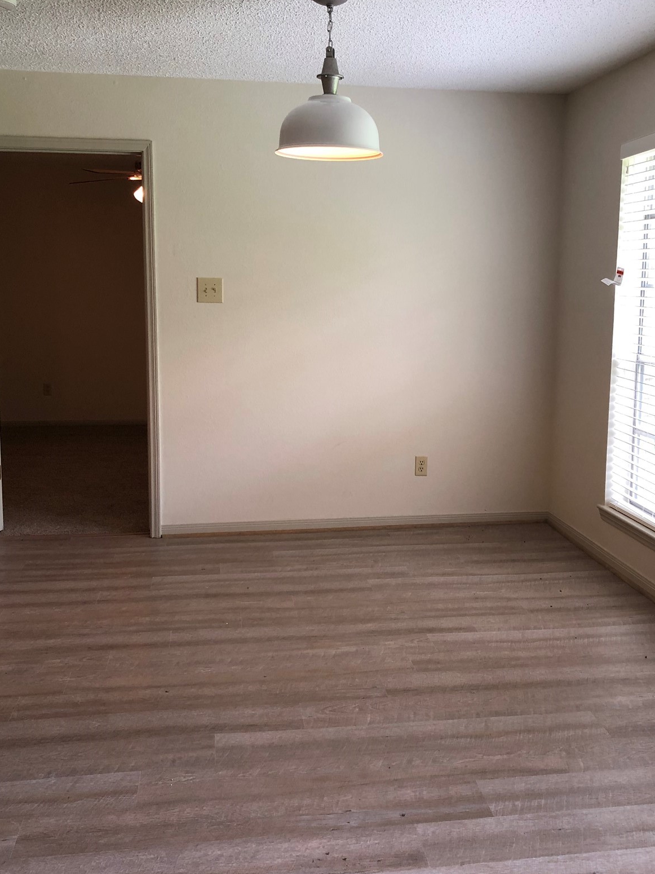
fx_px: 934
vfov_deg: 50.1
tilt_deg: -6.1
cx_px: 386
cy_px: 399
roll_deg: -0.3
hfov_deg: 38.5
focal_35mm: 37
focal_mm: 4
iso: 25
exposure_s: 1/40
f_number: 1.8
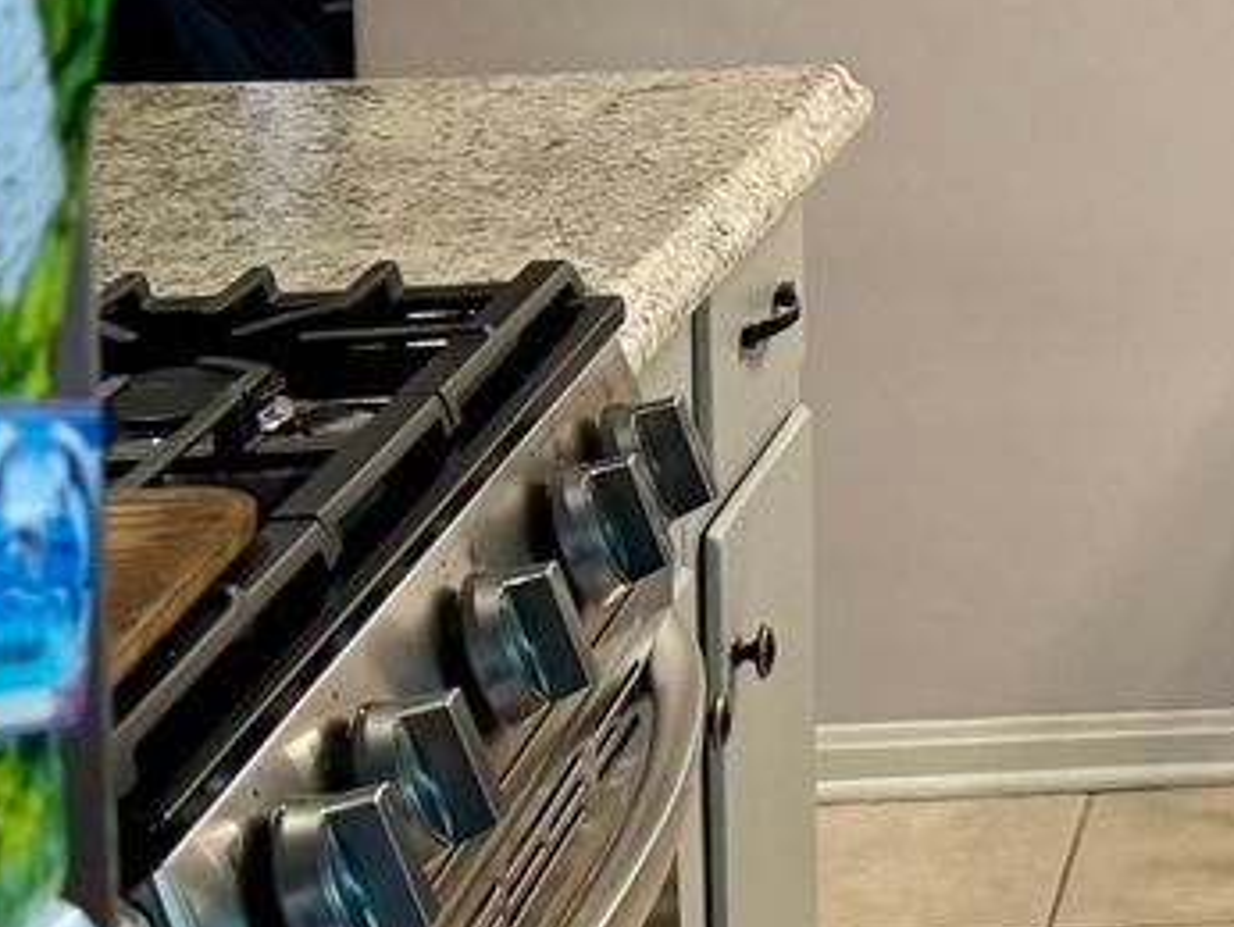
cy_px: -362
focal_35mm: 104
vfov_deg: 13.6
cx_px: 1880
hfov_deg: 17.0
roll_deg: +1.4
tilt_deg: -5.1
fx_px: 3710
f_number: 1.78
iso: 200
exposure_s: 1/120
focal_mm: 6.76
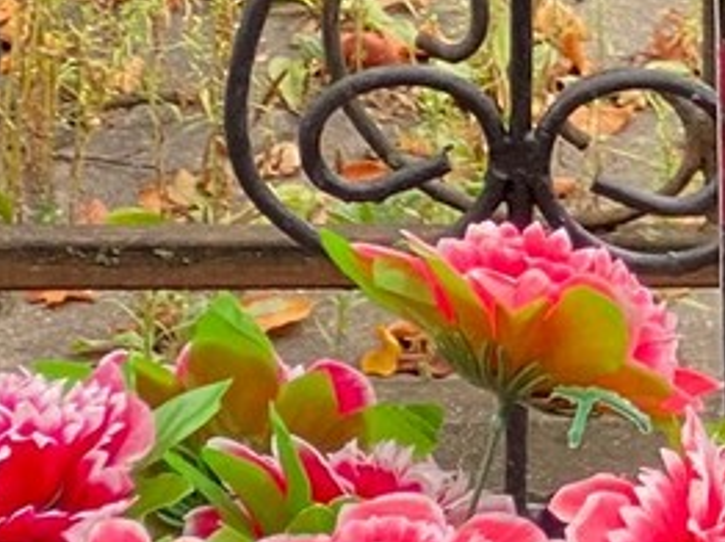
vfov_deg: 5.2
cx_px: 1738
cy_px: 3
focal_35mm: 286
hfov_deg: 6.6
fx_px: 5985
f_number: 2
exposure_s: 1/121
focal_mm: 6
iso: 64
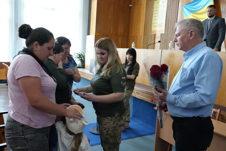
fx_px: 198
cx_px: 113
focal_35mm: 32
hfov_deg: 59.5
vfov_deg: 41.7
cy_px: 76
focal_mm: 21
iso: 6400
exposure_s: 1/160
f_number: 4
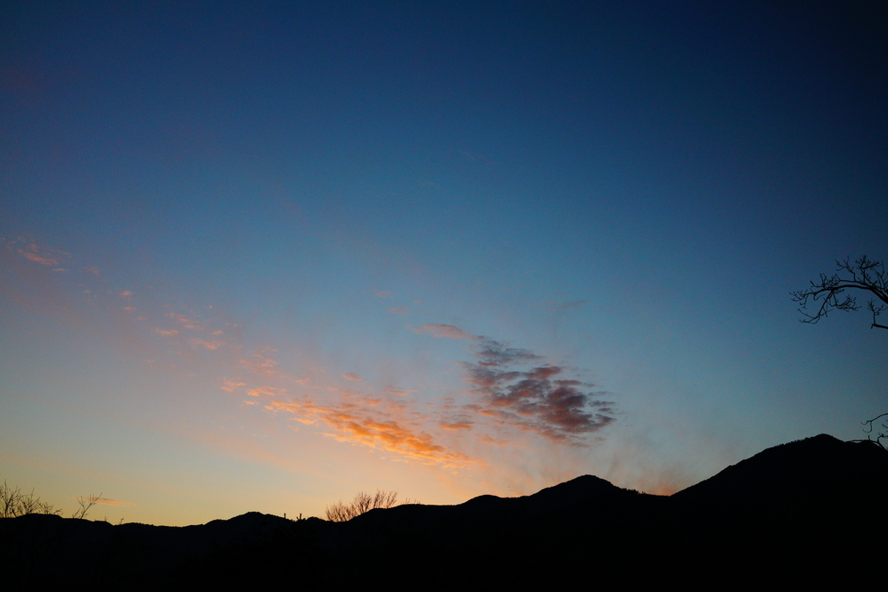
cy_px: 289
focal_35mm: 36
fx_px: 888
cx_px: 434
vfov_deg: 36.9
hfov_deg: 53.1
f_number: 8
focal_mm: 35
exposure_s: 1/320
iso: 1600
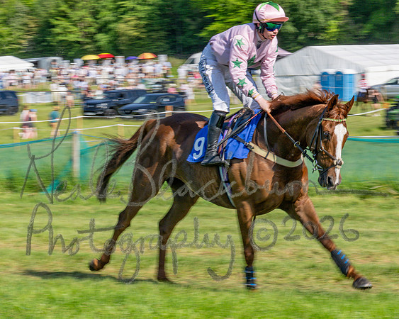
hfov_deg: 14.2
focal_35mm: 136
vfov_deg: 11.3
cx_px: 153
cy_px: 183
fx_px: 1604
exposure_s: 1/160
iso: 100
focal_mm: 70
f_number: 16
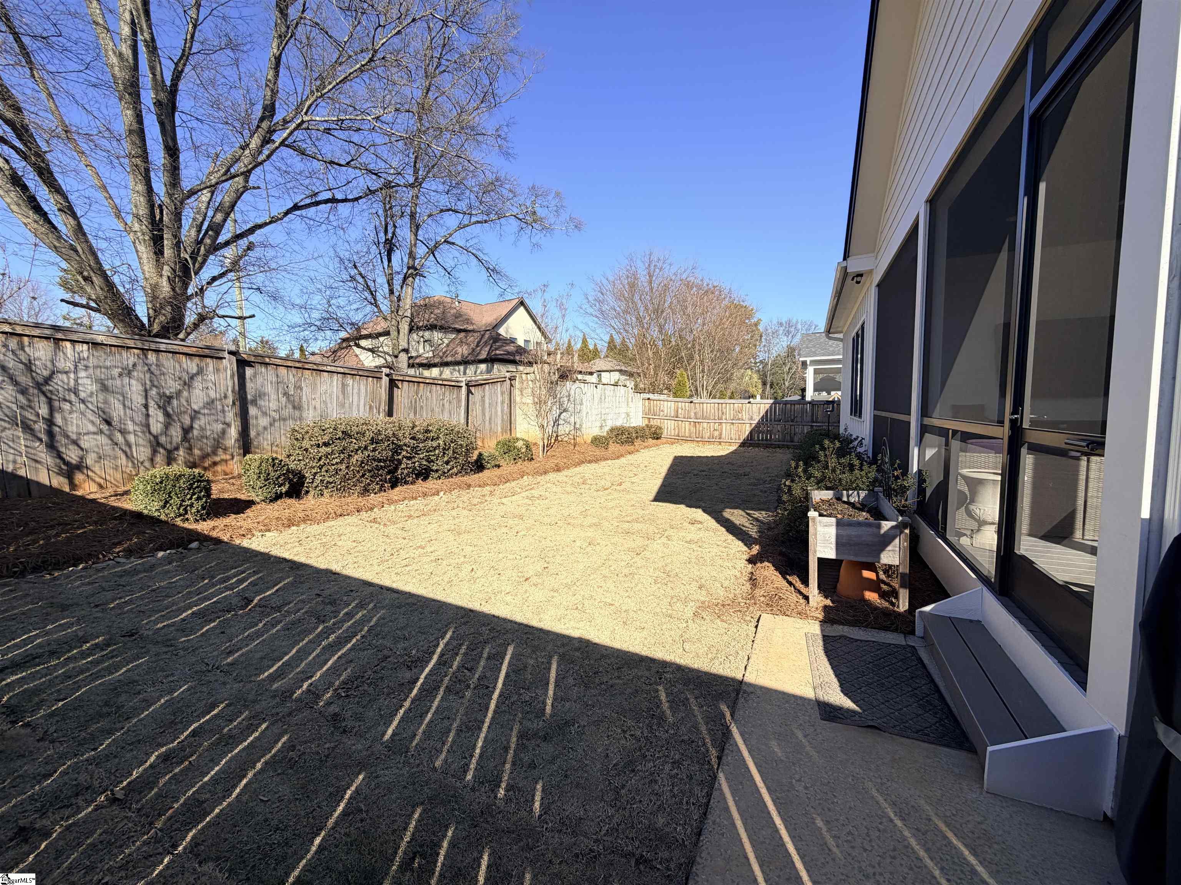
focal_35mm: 14
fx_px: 478
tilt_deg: -4.0
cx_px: 590
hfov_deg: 102.1
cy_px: 442
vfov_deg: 85.7
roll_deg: +1.0
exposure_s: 1/770
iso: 32
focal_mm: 2.22
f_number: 2.2
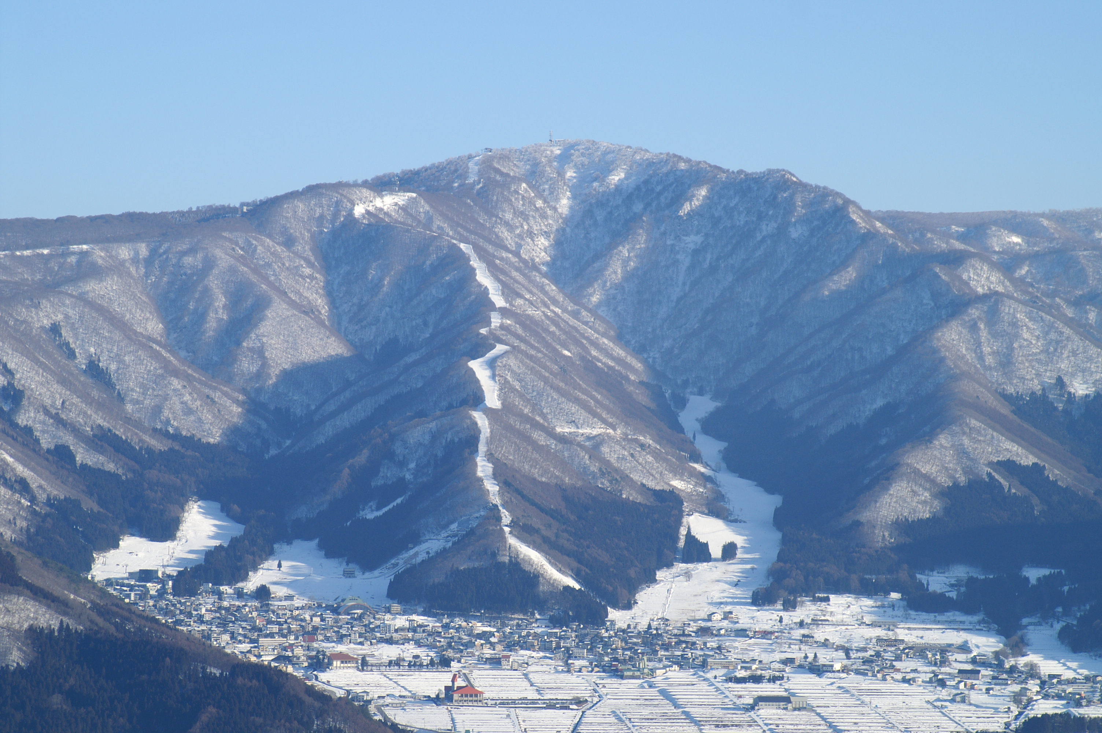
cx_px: 551
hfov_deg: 15.2
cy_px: 366
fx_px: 4129
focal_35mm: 135
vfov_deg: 10.1
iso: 200
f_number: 8
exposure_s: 1/500
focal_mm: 90
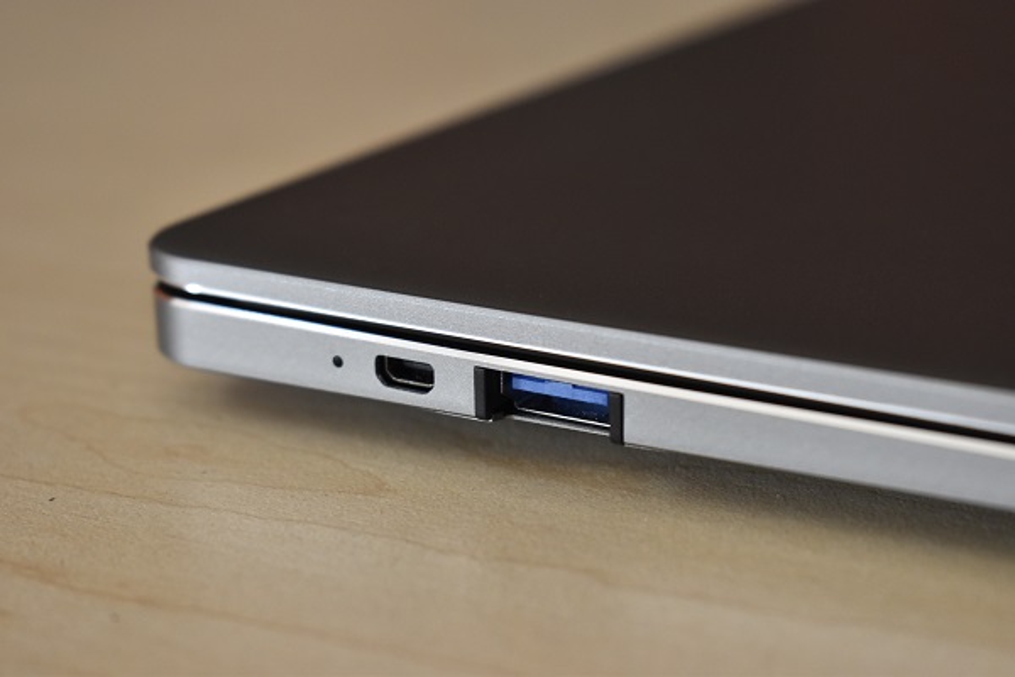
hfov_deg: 28.1
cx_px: 508
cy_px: 338
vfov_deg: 18.9
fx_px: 2030
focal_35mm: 72
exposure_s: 1/160
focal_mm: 48
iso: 1600
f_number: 5.6
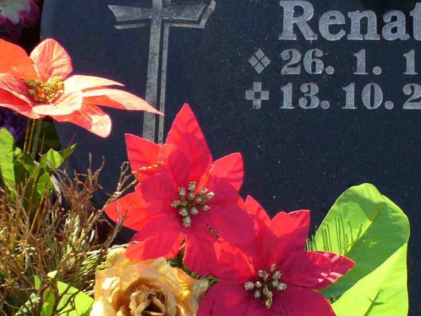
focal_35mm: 107
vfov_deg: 13.8
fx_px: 1302
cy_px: 257
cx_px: 316
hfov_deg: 18.3
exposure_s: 1/250
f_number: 2.8
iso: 80
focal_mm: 6.1
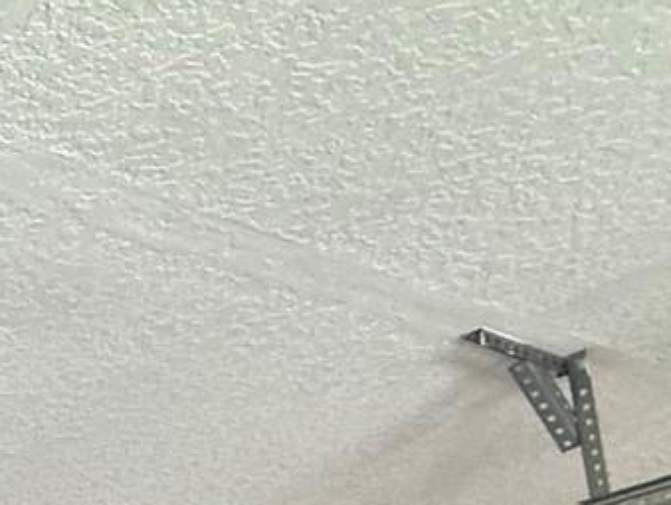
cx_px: -398
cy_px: 1010
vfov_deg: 16.7
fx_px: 1281
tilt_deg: -0.2
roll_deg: +0.9
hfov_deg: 22.6
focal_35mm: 66
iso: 320
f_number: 2.2
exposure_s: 1/60
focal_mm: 2.22
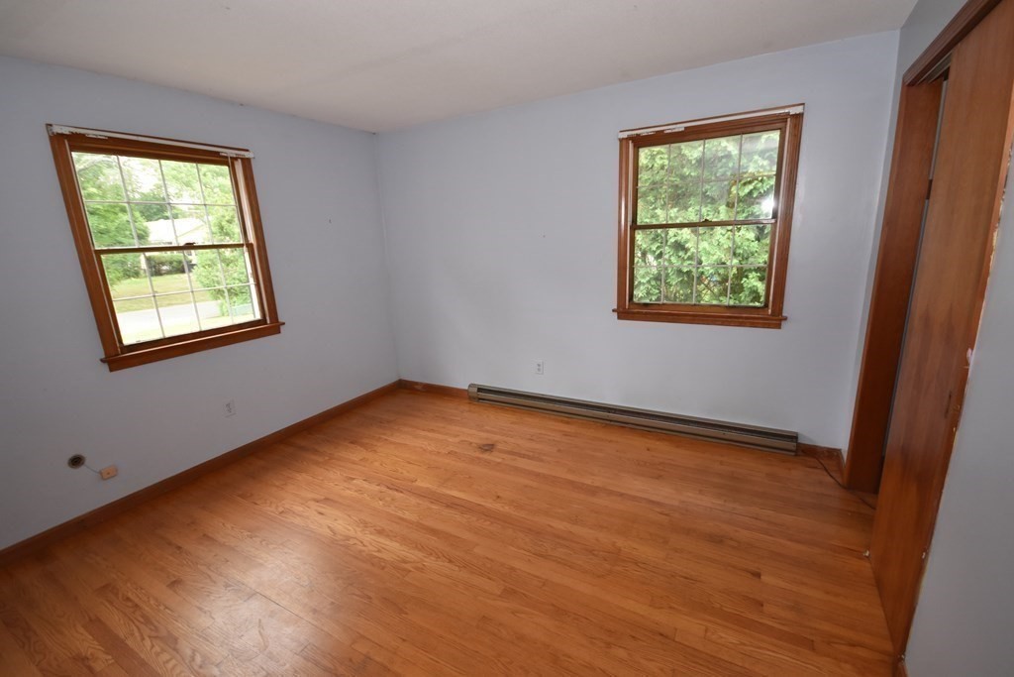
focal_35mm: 16
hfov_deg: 95.0
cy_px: 338
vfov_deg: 72.1
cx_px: 507
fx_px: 465
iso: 800
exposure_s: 1/80
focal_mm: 11
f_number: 4.2
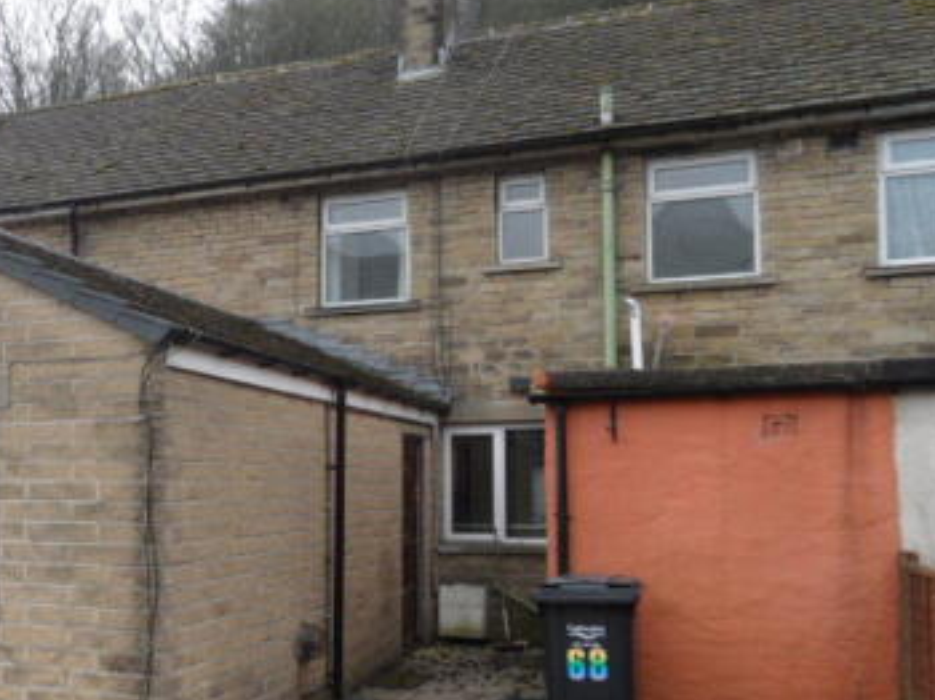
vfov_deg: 35.6
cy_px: 456
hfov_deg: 44.6
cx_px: 191
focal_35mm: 40
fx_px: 1080
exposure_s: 1/250
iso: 80
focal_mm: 3.9
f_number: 3.2
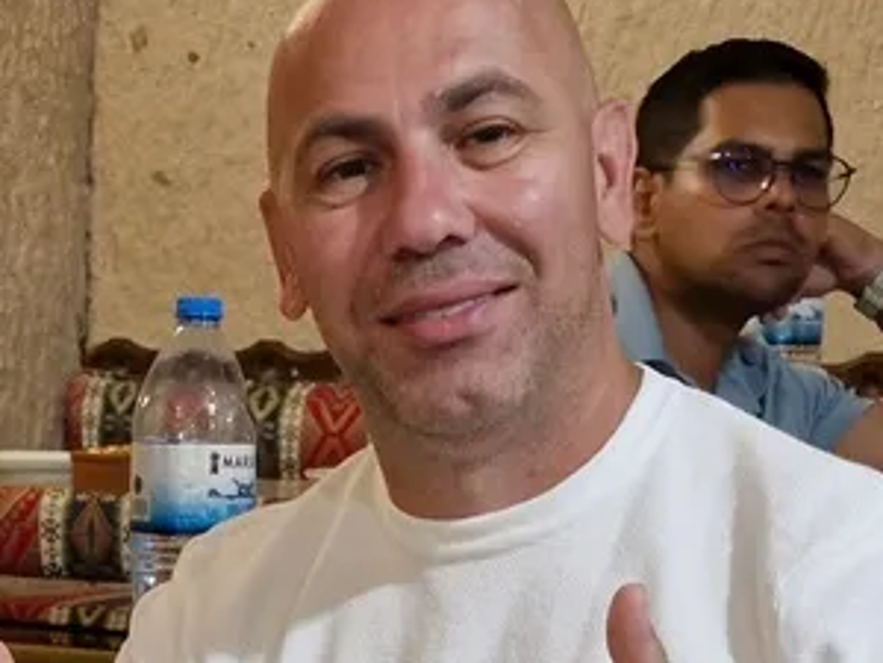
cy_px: 949
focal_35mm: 98
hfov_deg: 19.8
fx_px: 2500
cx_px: 156
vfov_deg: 14.2
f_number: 1.8
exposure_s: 1/25
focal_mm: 5.54
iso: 800
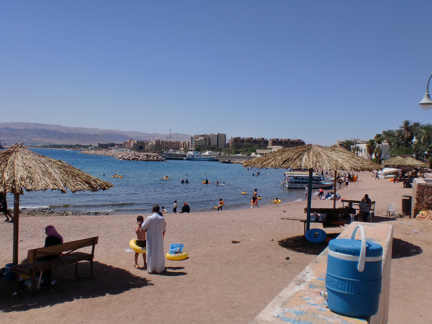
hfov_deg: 52.6
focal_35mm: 35
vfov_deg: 40.7
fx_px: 437
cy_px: 162
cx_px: 216
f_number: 5.6
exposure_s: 1/800
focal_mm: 6.3
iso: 64
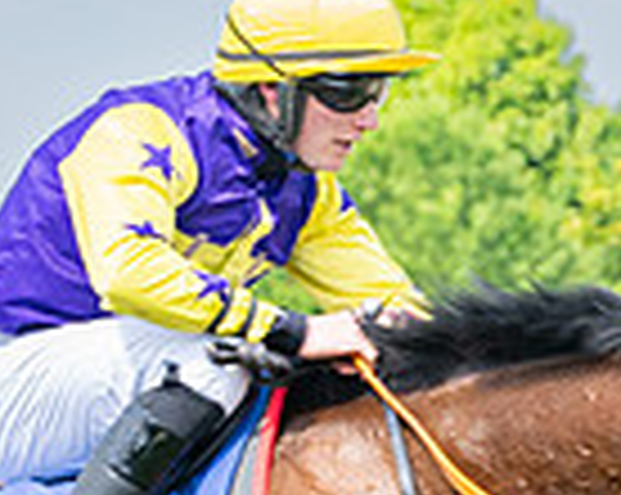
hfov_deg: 2.9
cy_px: 863
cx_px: 90
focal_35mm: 673
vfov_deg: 2.3
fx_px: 12352
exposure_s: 1/1000
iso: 400
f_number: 5
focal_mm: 73
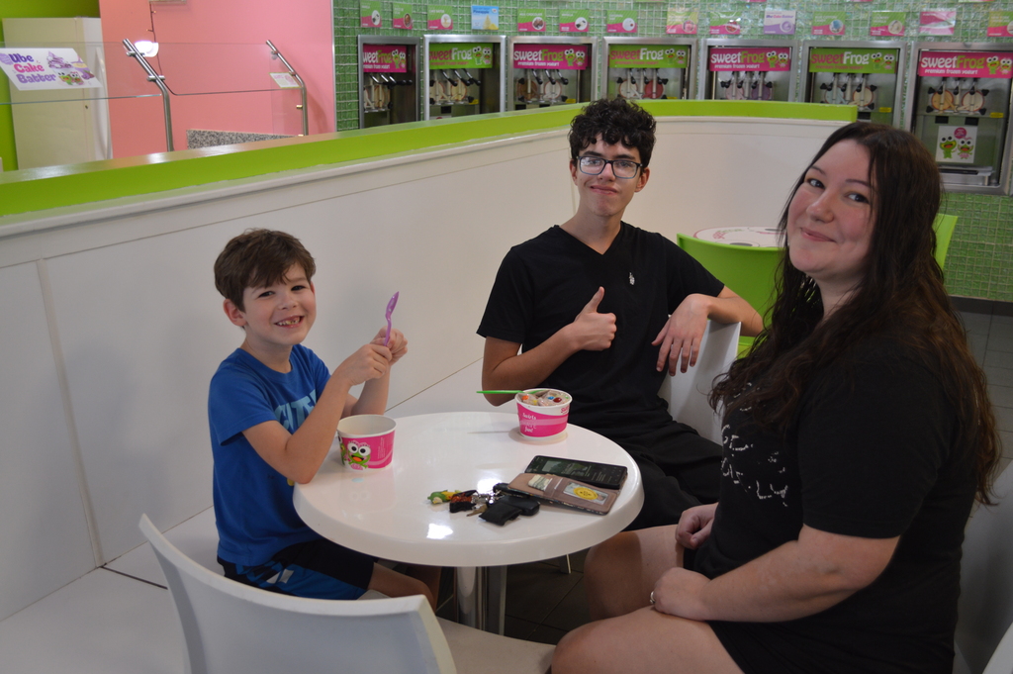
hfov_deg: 53.2
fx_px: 1012
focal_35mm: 36
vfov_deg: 36.8
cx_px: 506
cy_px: 337
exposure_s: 1/40
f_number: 4
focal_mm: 24
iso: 400
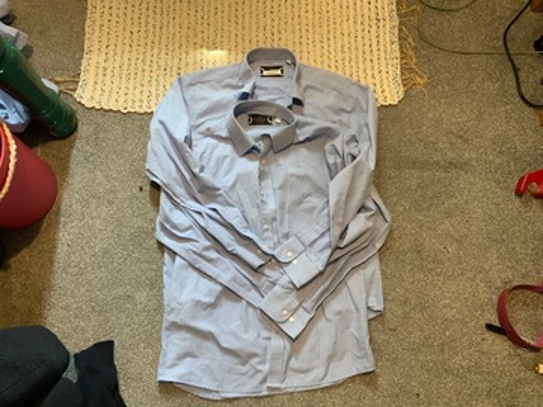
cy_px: 204
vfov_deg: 48.2
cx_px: 272
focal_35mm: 29
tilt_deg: -77.1
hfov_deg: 61.7
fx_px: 455
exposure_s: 1/30
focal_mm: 3
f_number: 1.8
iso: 250
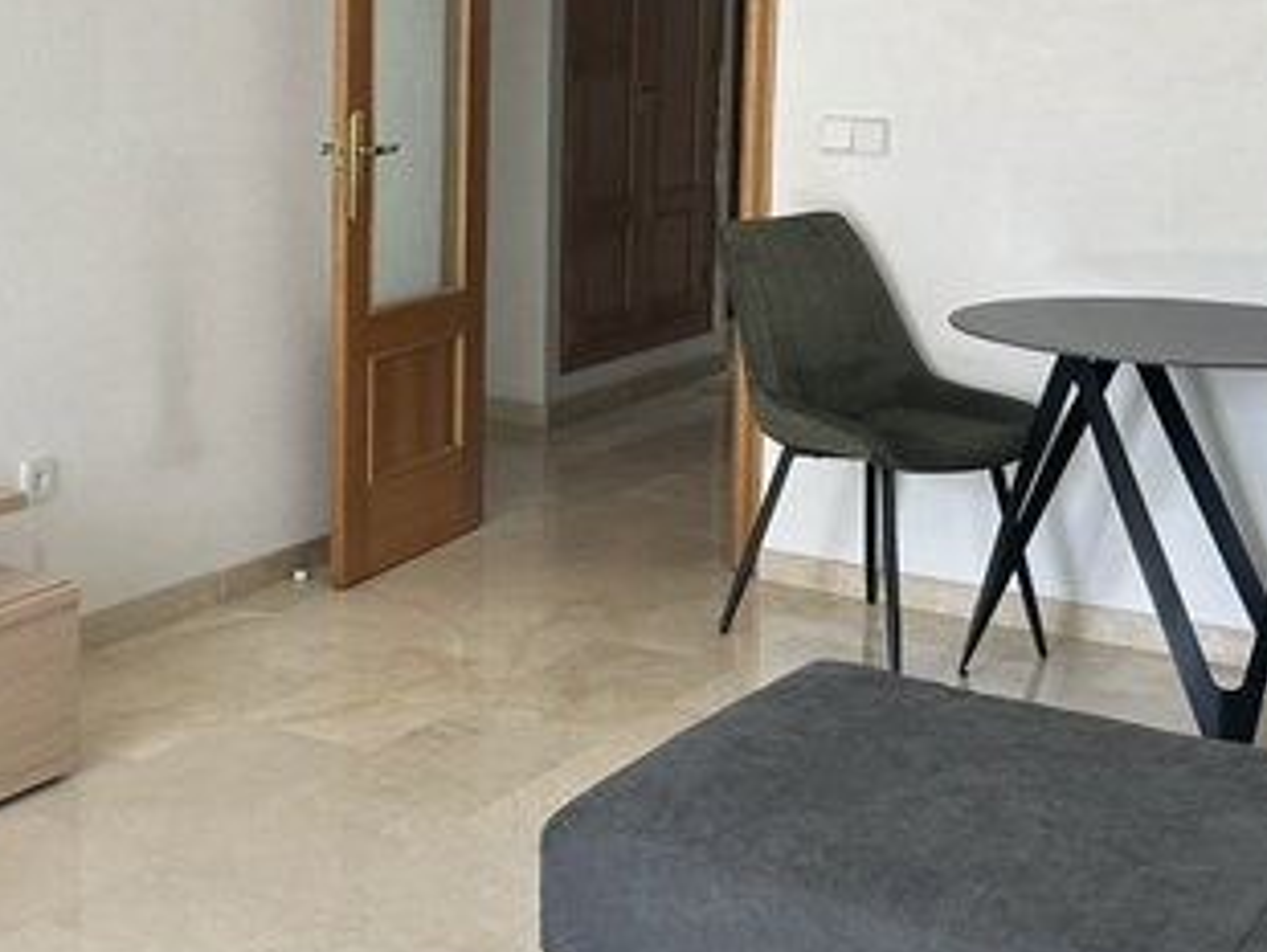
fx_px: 2125
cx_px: 180
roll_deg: +0.3
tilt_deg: -6.8
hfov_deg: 31.9
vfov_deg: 25.0
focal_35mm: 58
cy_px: 249
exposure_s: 1/121
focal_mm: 6.86
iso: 80
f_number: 1.78
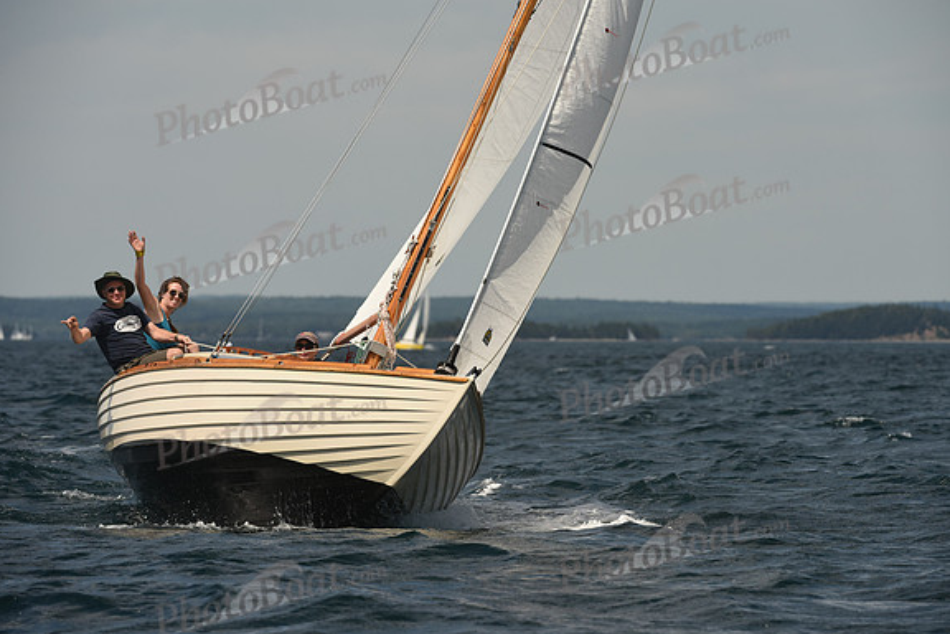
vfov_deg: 4.7
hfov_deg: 7.1
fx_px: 7705
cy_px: 318
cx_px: 473
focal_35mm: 292
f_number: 7.1
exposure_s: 1/1000
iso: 250
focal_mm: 290
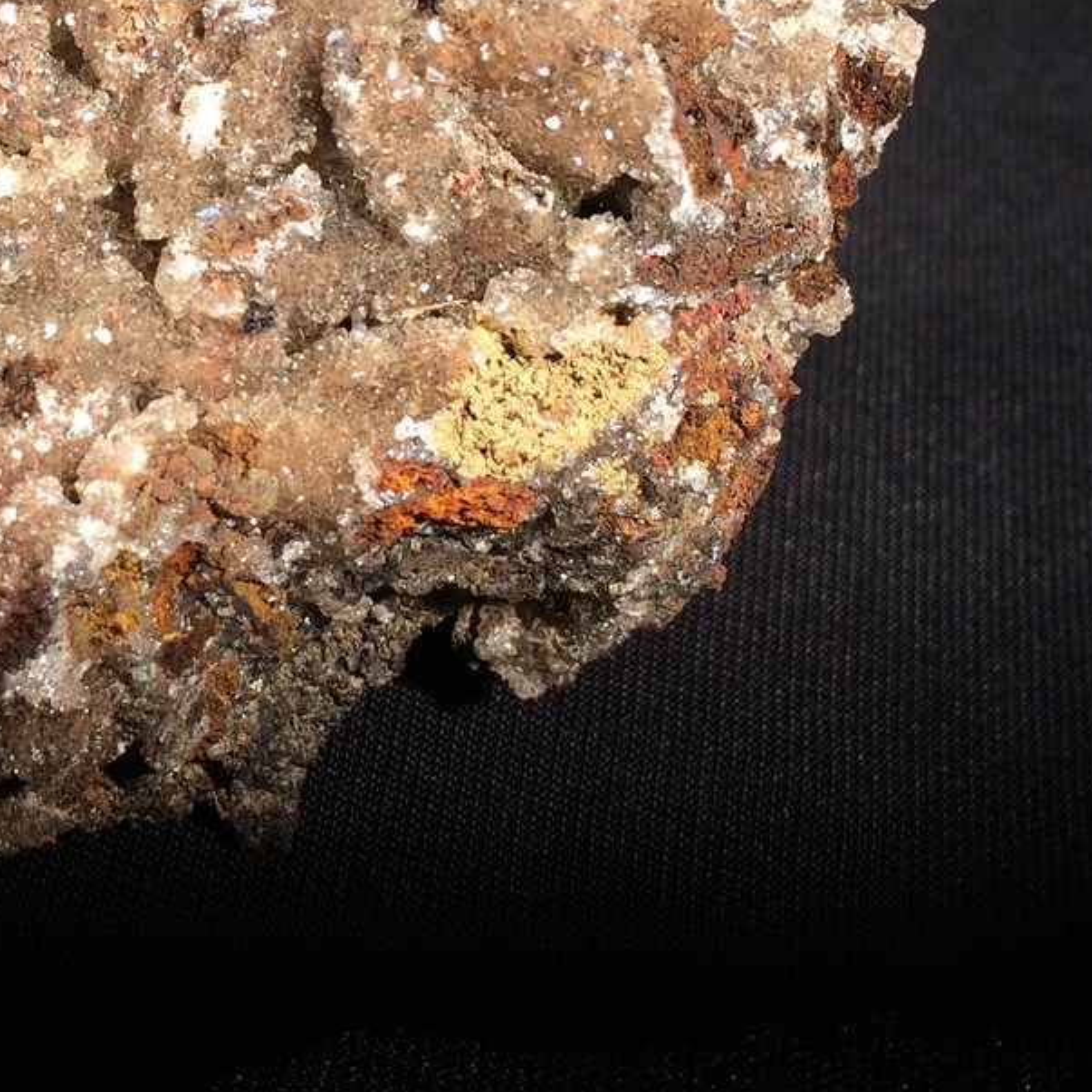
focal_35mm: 68
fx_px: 2427
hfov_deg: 24.8
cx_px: 161
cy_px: 183
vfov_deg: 24.8
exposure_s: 1/40
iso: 40
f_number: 2.2
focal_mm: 4.15
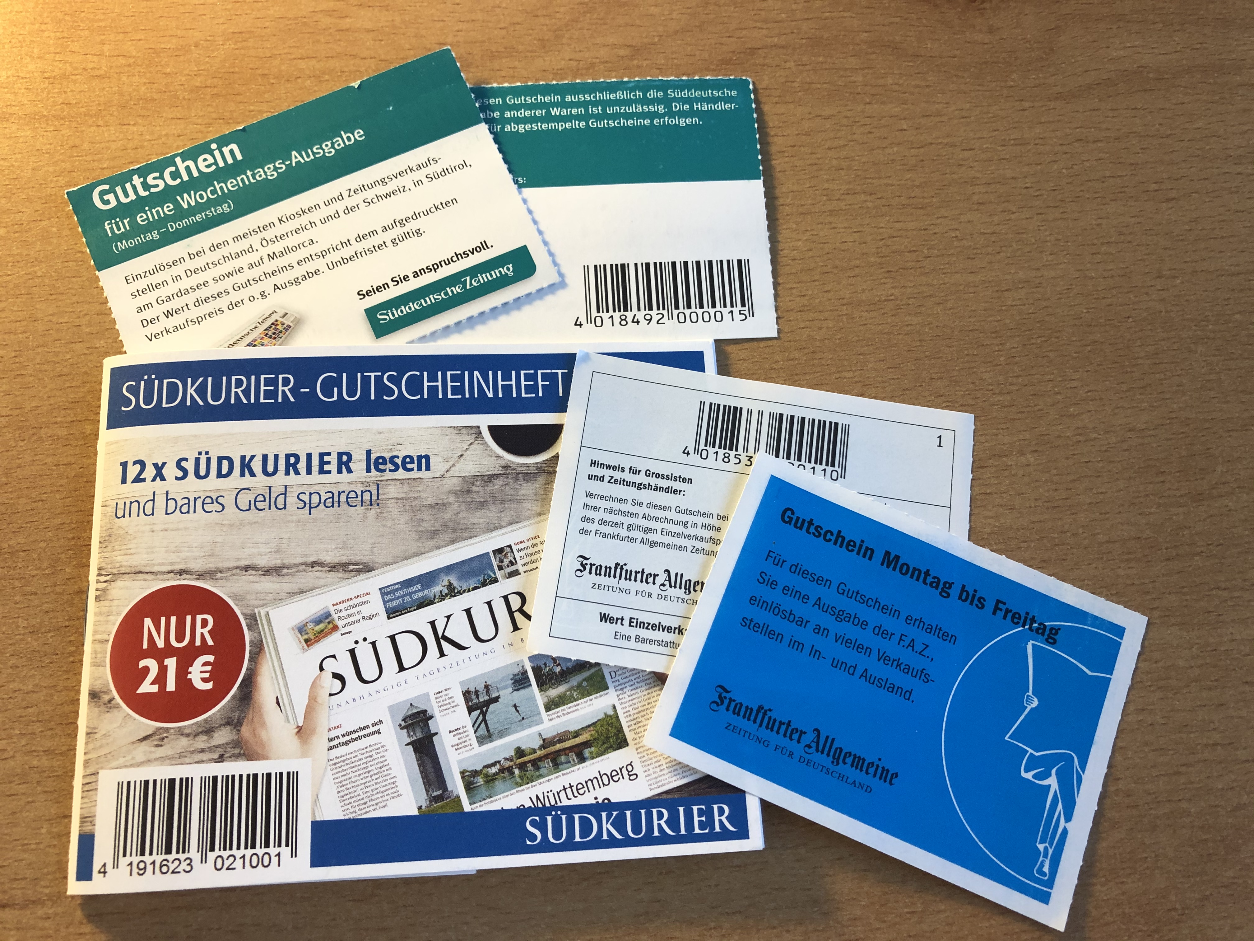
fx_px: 1014
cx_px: 627
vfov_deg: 49.7
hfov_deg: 63.4
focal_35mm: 28
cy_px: 470
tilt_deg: -73.1
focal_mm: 3.99
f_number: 1.8
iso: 32
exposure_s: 1/33
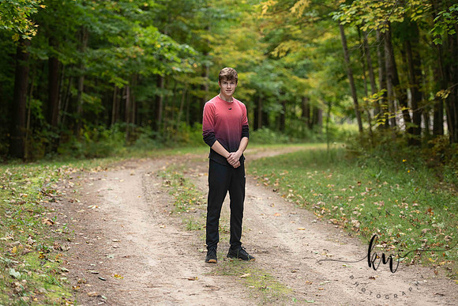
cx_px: 229
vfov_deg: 13.0
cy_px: 153
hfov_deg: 19.5
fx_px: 1336
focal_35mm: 105
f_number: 2.8
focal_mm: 105
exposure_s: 1/320
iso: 500
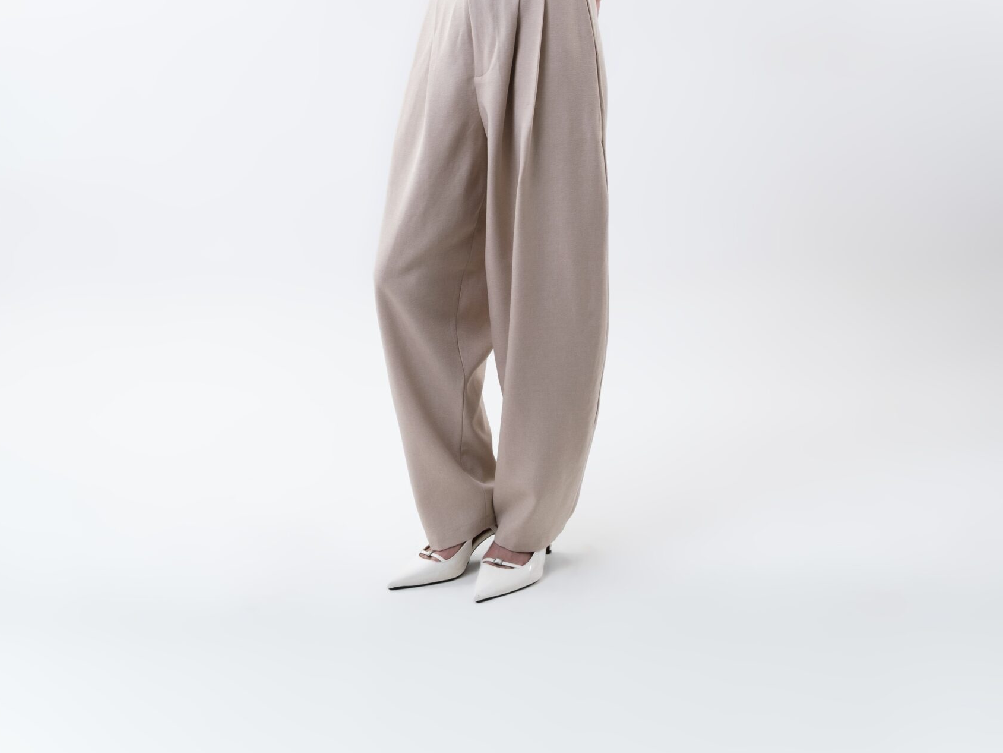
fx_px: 1478
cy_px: 52
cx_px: 499
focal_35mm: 51
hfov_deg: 37.5
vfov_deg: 27.4
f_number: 13
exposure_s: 1/125
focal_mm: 23
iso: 80
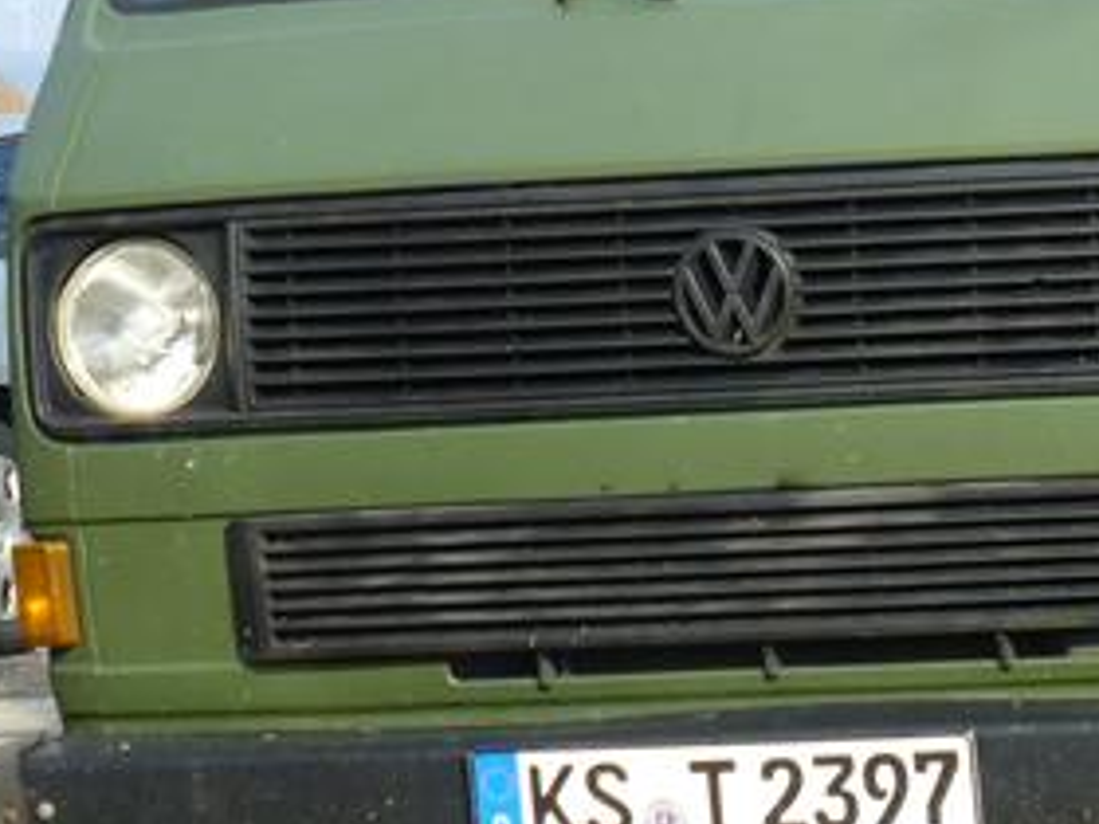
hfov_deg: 7.2
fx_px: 8699
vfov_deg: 5.4
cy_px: 192
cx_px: 1072
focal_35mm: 274
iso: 100
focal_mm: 17.1
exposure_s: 1/200
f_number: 5.3
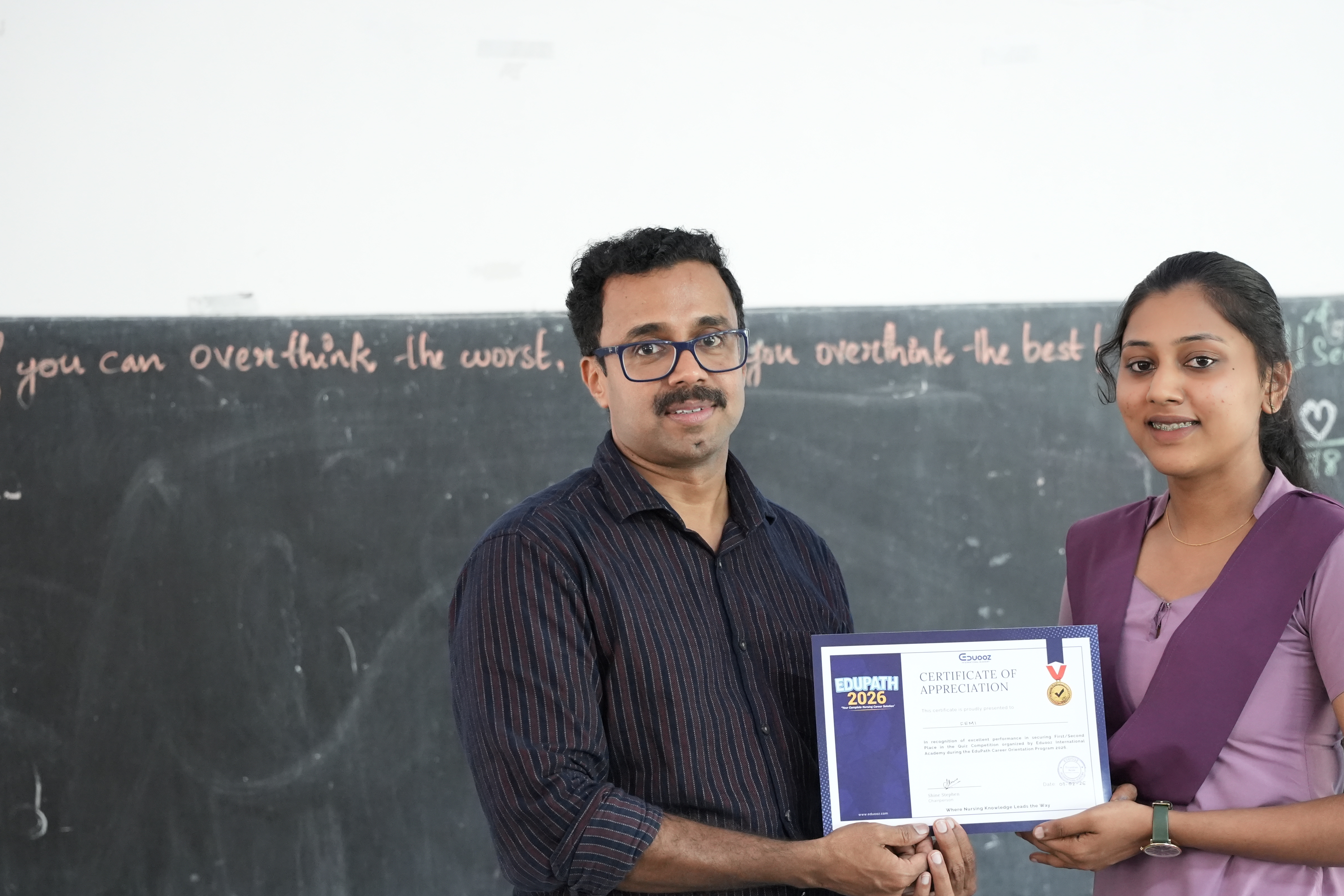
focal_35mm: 102
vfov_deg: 13.4
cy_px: 574
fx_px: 3808
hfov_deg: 20.0
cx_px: 825
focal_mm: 70
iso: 3200
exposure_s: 1/100
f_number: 2.8
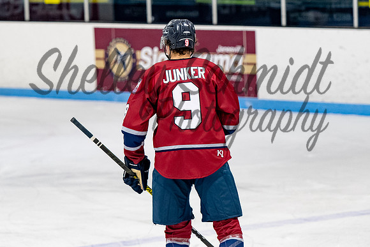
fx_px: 3357
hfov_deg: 6.3
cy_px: 106
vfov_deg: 4.2
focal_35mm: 327
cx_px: 182
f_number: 3.2
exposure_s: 1/800
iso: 2000
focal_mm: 150
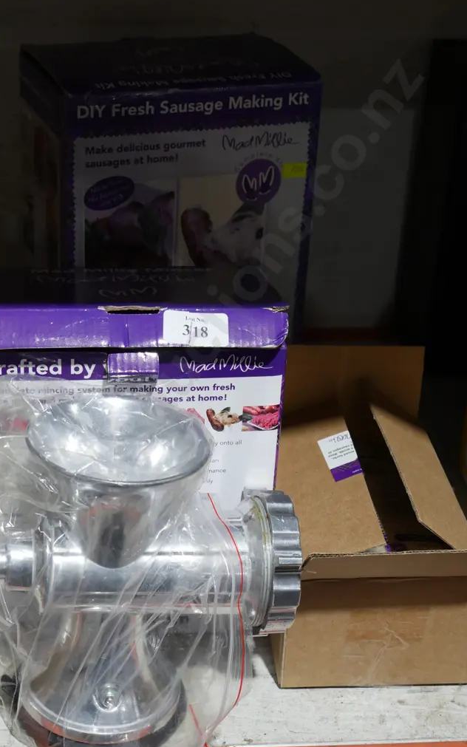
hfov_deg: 22.3
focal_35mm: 58
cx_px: 184
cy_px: 371
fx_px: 1181
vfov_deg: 35.1
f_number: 5.3
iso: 640
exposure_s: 1/60
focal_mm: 27
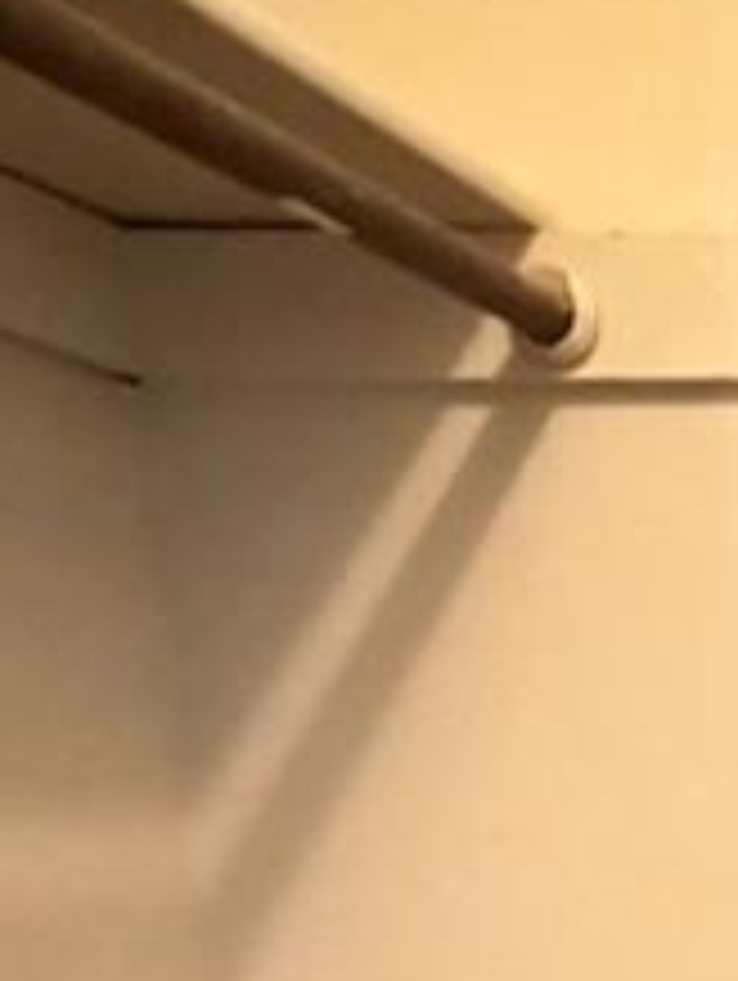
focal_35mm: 77
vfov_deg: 21.2
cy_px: 1480
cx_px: 1436
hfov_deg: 15.6
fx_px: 2185
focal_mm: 2.22
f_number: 2.2
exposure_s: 1/30
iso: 2000
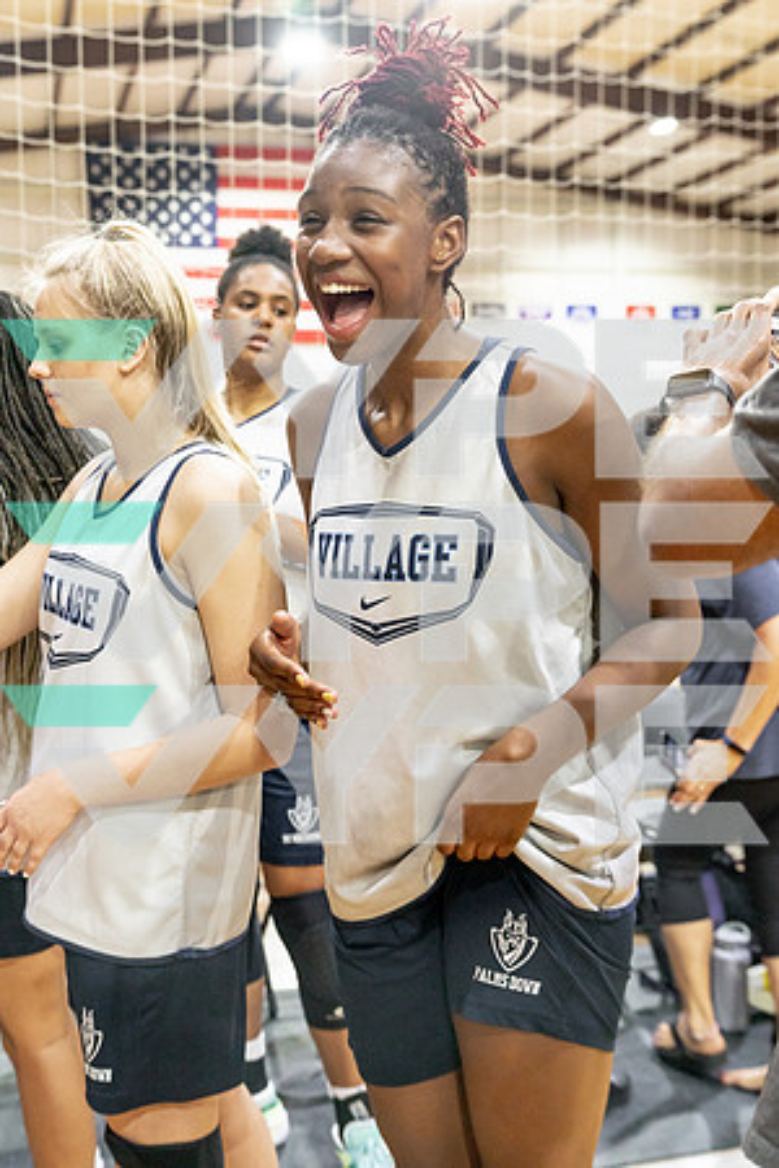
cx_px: 390
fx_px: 1396
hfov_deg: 31.2
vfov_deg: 45.4
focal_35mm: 43
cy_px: 584
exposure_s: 1/250
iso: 2500
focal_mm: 43
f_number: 4
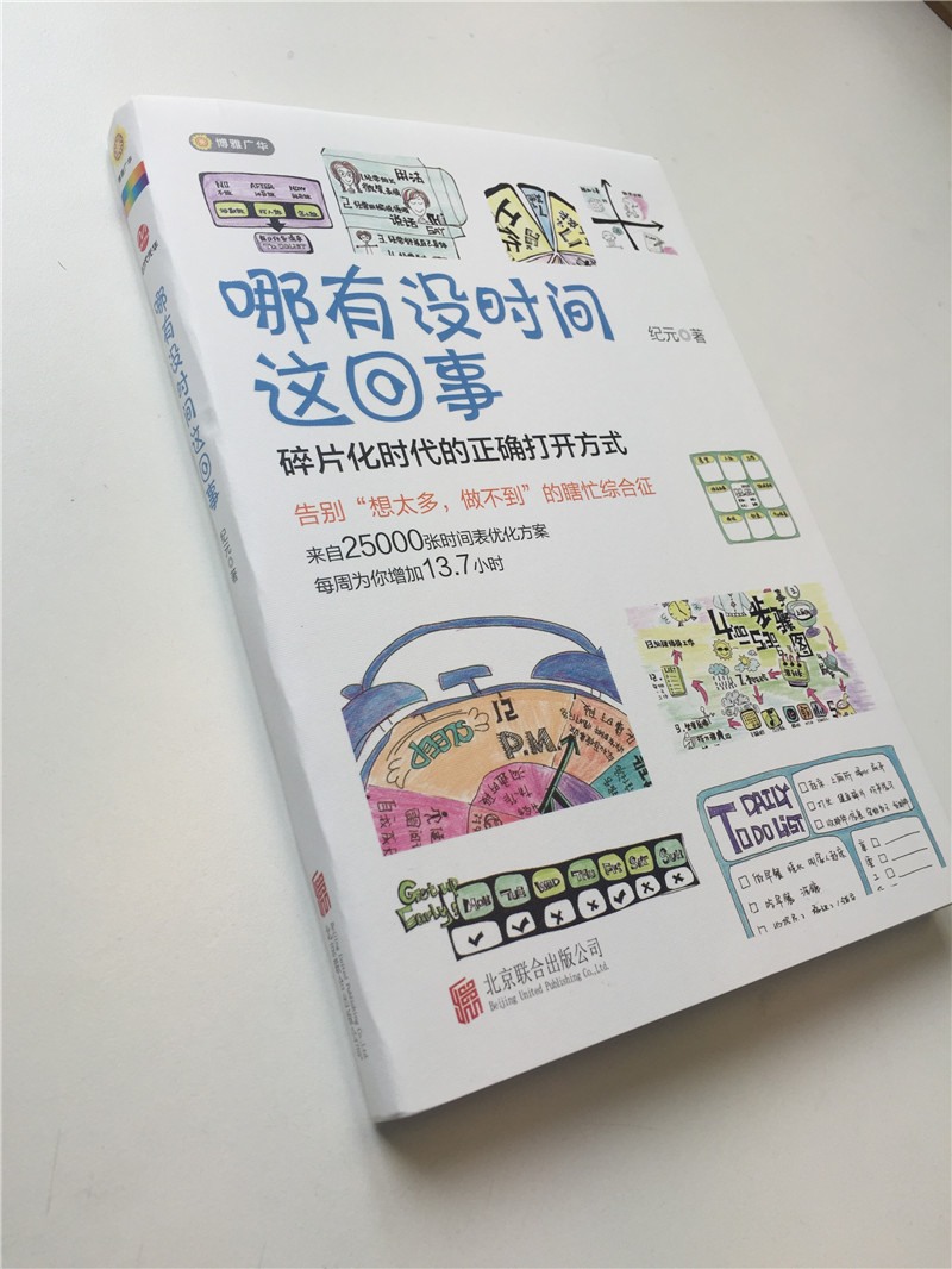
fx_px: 1063
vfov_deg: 61.6
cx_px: 476
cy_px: 634
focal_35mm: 29
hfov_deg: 48.2
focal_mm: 4.15
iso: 32
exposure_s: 1/163
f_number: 2.2
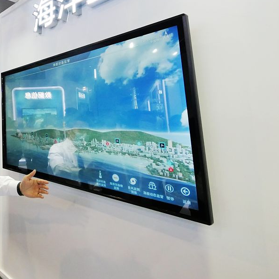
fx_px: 228
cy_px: 93
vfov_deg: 61.4
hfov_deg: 51.7
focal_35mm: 25
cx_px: 7
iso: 3200
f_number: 5
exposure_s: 1/250
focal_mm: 7
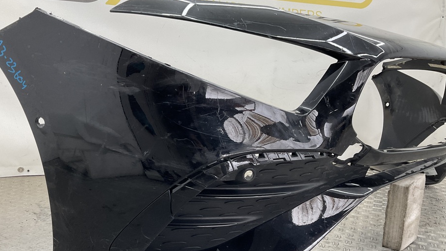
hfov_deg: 56.6
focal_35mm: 35
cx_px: 205
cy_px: 163
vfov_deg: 33.5
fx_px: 414
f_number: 1.8
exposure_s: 1/100
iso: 40
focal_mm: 3
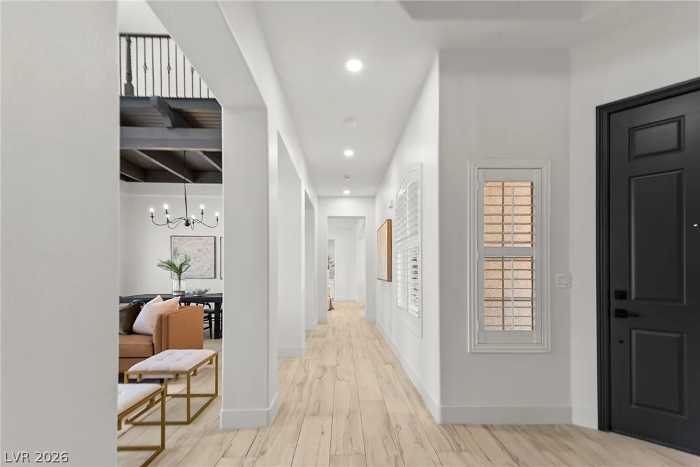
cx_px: 350
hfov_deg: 96.7
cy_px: 234
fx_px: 311
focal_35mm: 16
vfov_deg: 73.8
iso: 100
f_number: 8
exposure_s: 1/2.5
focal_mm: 16
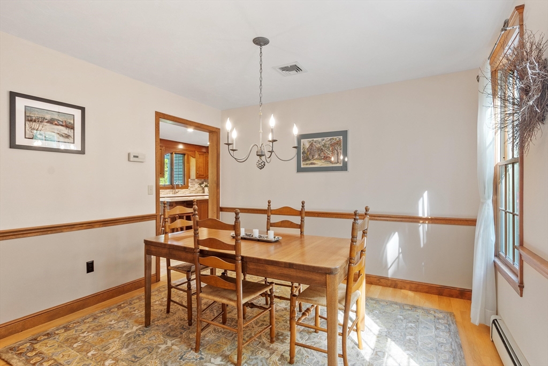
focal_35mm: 18
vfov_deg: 67.4
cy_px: 183
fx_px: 274
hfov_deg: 90.0
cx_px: 274
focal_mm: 12
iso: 400
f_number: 8
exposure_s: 1.6
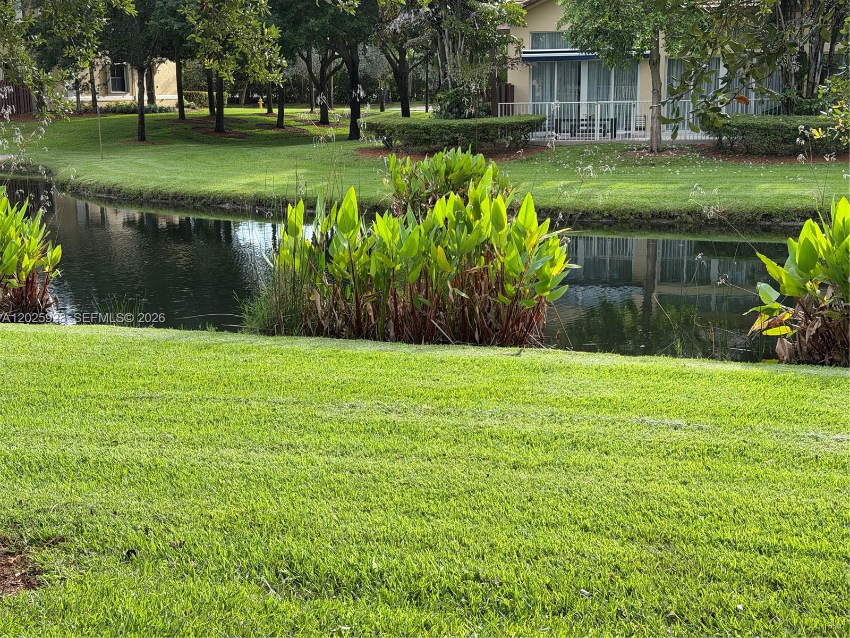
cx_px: 425
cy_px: 319
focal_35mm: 48
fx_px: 1179
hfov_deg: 39.7
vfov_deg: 30.3
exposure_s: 1/846
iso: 64
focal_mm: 6.76
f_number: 1.78
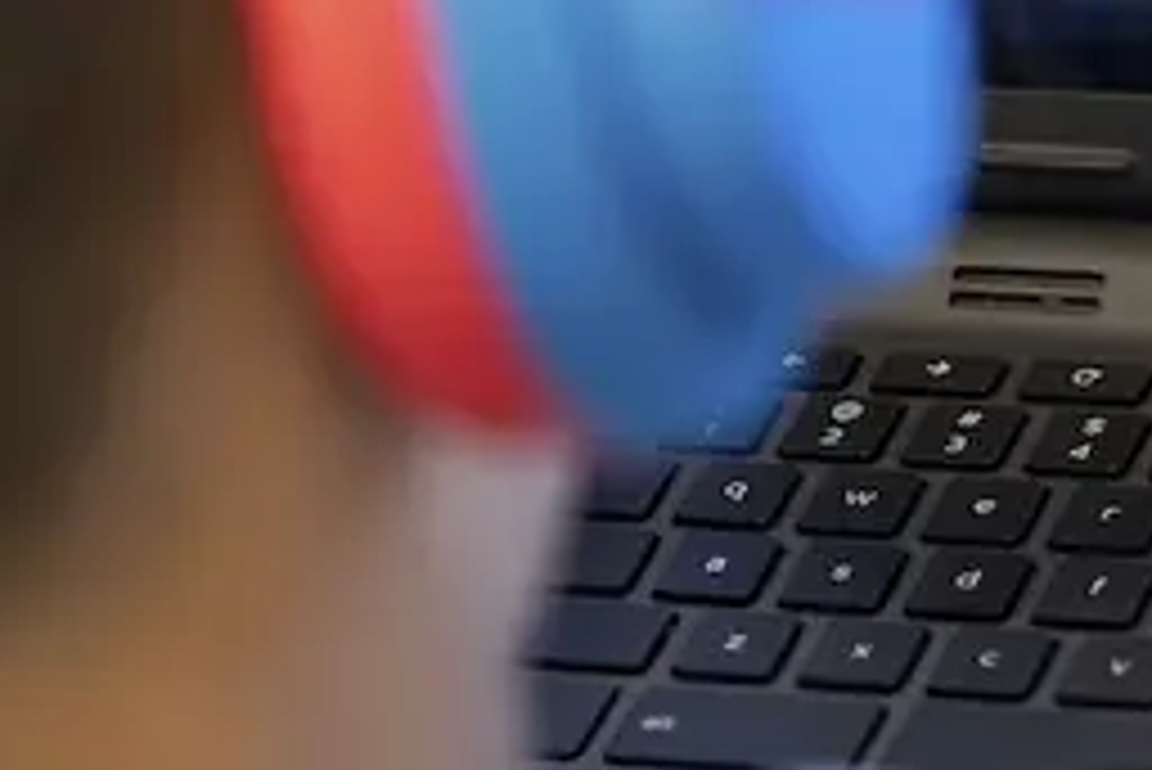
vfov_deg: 4.8
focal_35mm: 280
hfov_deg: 7.3
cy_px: -700
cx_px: 1431
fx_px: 8965
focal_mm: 70
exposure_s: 1/80
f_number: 2.8
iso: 500
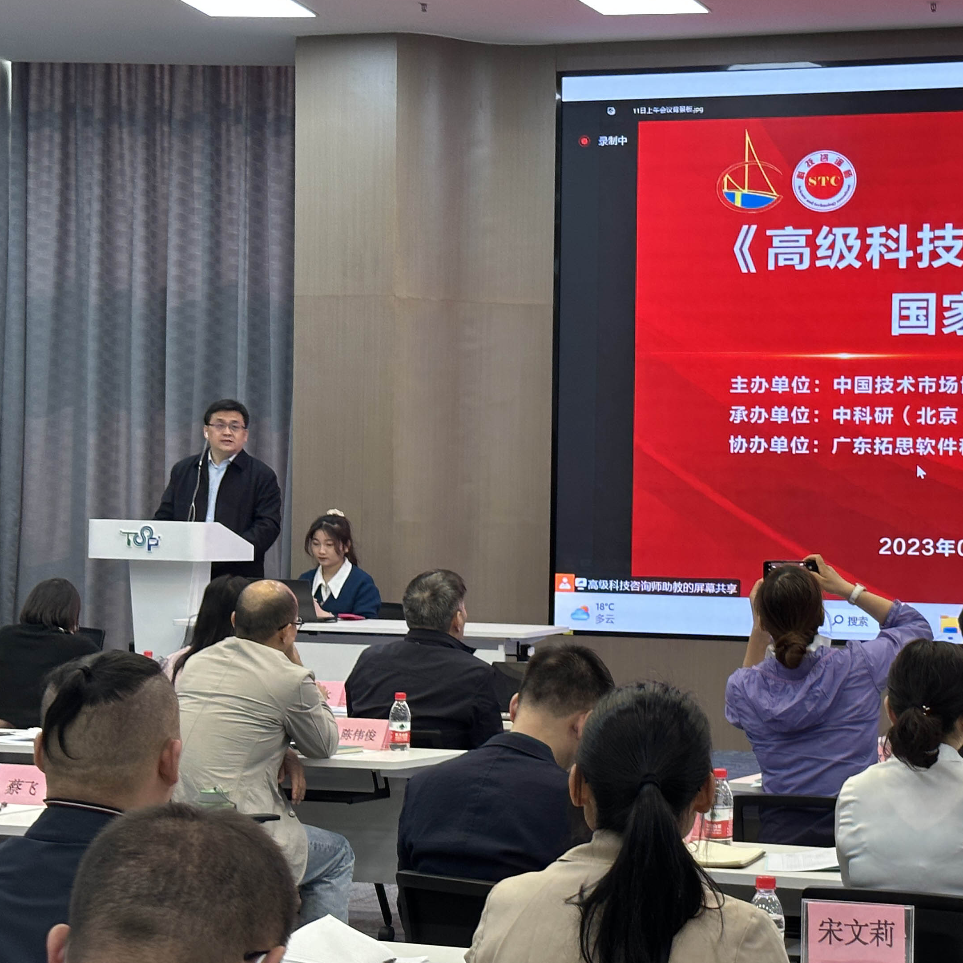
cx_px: 891
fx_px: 2486
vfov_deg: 21.9
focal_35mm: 79
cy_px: 574
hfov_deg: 21.4
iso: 64
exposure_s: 1/50
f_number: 1.78
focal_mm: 6.86
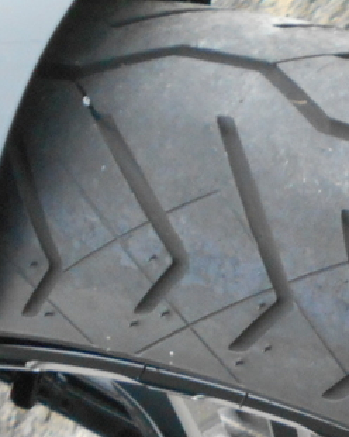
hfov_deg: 7.8
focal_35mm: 189
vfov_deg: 10.1
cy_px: 495
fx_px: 2440
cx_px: 687
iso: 360
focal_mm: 8.8
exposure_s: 1/250
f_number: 4.5
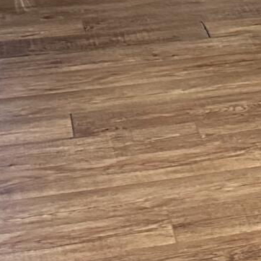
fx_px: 1501
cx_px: 780
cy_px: -110
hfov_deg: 8.4
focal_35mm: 176
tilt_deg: -10.6
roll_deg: -1.8
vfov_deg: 9.7
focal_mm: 6.86
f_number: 1.78
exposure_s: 1/60
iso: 800
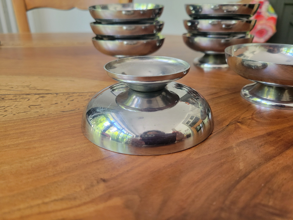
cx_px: 146
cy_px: 110
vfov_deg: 53.1
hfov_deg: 67.3
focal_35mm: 26
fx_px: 220
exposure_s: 1/120
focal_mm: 5.4
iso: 250
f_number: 1.8
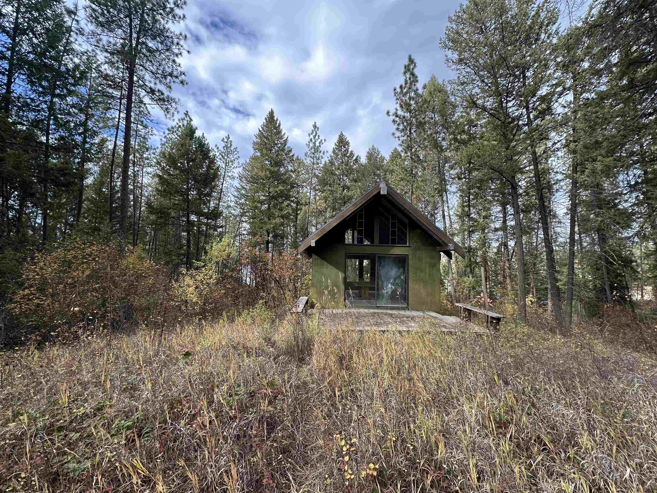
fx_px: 266
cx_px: 328
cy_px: 246
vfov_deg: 85.7
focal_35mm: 14
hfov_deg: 102.1
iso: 40
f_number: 2.2
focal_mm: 2.22
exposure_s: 1/335
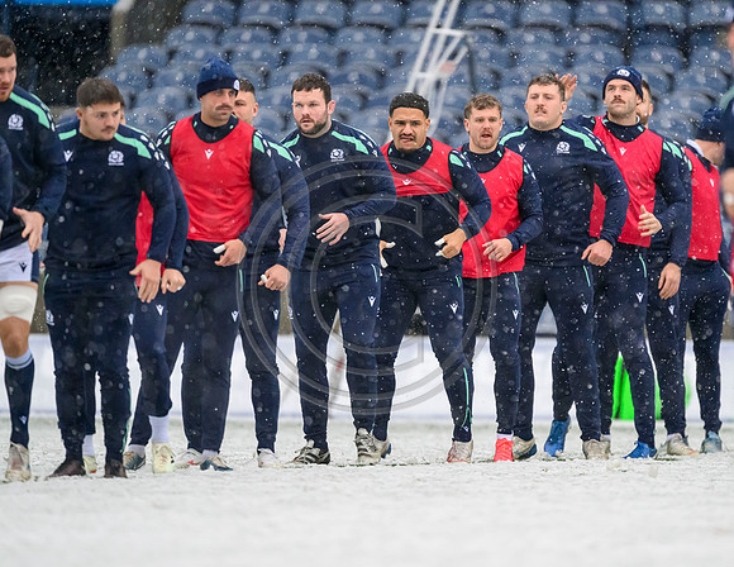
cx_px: 428
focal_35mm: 622
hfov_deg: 3.2
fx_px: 13329
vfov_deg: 2.4
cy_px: 286
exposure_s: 1/1250
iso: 8000
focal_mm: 560
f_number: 4
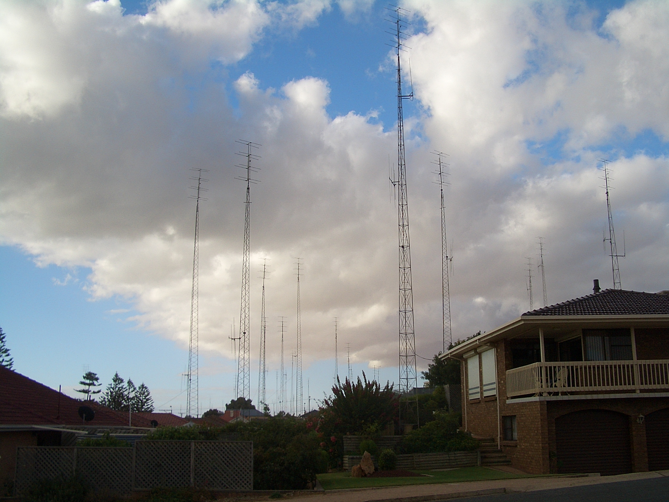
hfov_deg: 52.6
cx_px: 334
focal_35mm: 35
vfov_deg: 40.7
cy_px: 251
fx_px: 676
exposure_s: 1/500
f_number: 4.3
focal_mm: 5.8
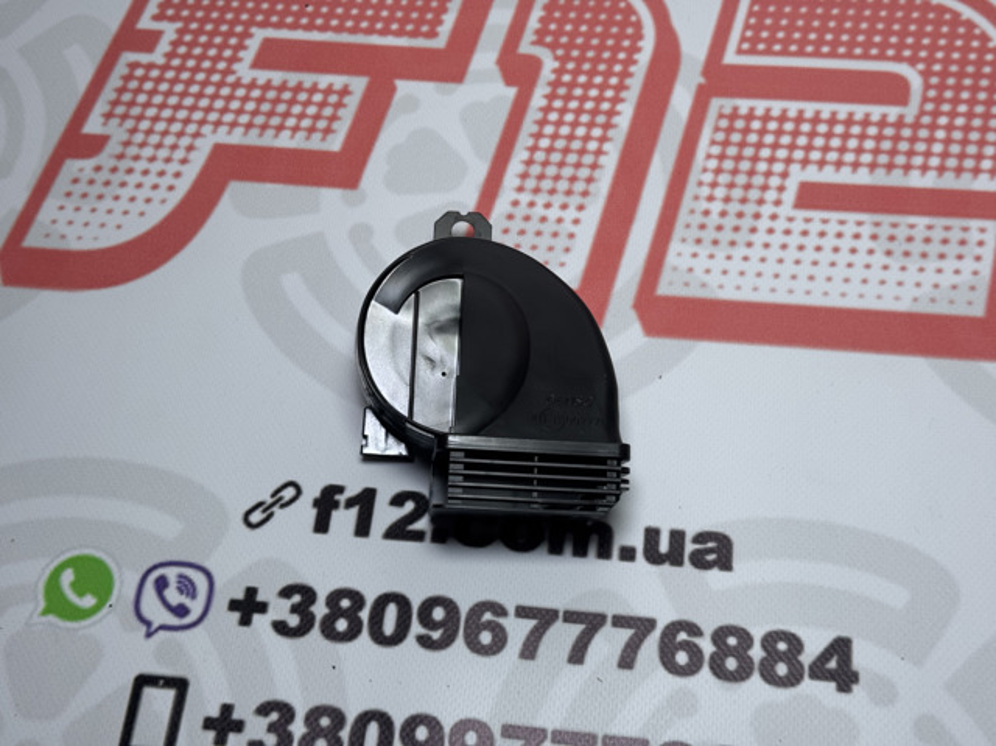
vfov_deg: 30.2
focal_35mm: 48
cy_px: 373
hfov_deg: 39.7
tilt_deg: -62.9
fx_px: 1380
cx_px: 498
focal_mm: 6.76
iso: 100
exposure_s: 1/64
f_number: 1.78
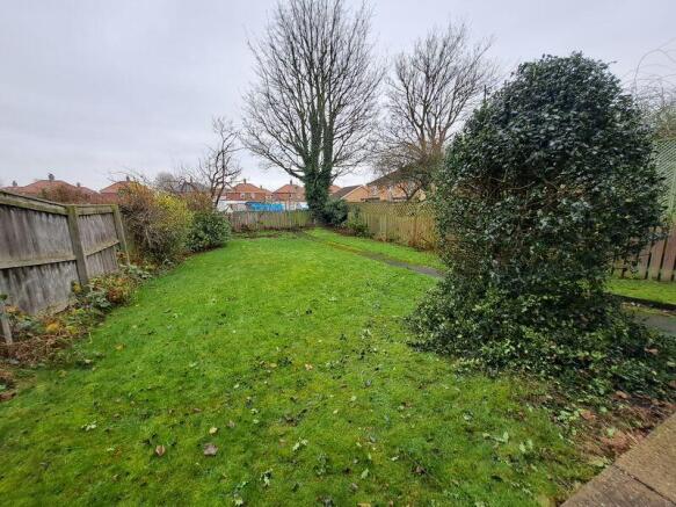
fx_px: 254
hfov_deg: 106.2
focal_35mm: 13
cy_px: 254
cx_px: 338
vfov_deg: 89.9
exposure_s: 1/50
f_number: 2.2
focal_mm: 1.74
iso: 50
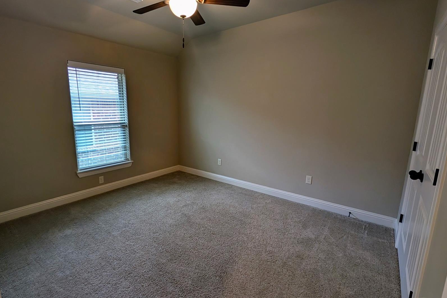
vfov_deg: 73.7
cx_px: 206
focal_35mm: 16
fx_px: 199
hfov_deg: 96.5
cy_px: 147
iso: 85
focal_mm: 2.02
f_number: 1.7
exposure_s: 1/40
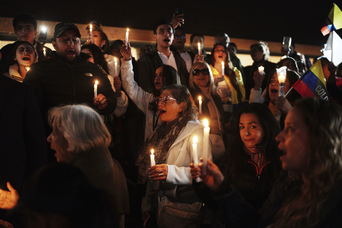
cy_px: 114
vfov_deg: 37.9
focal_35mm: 35
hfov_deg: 54.4
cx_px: 171
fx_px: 333
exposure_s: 1/640
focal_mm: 35
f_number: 1.4
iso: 6400
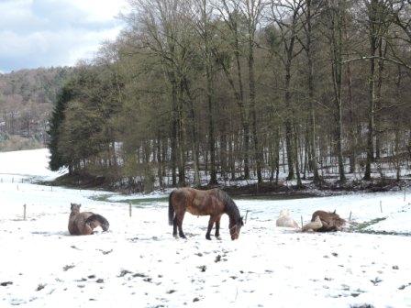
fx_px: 712
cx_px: 206
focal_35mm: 60
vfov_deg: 24.4
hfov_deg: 32.2
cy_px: 154
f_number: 4.2
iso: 100
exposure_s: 1/320
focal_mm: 10.7
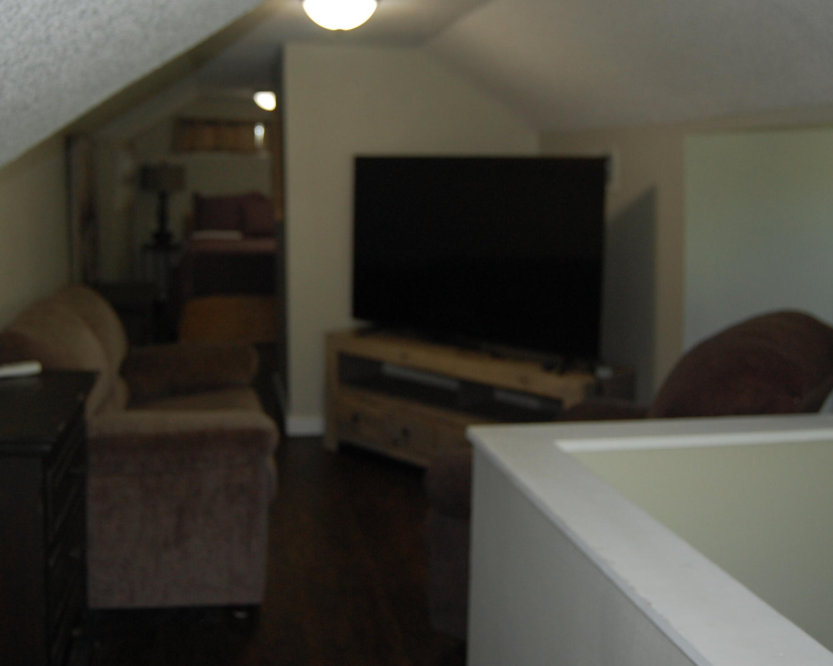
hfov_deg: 47.7
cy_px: 274
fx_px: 937
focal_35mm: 38
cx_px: 344
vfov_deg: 39.0
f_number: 3.5
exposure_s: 1/60
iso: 400
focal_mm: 18
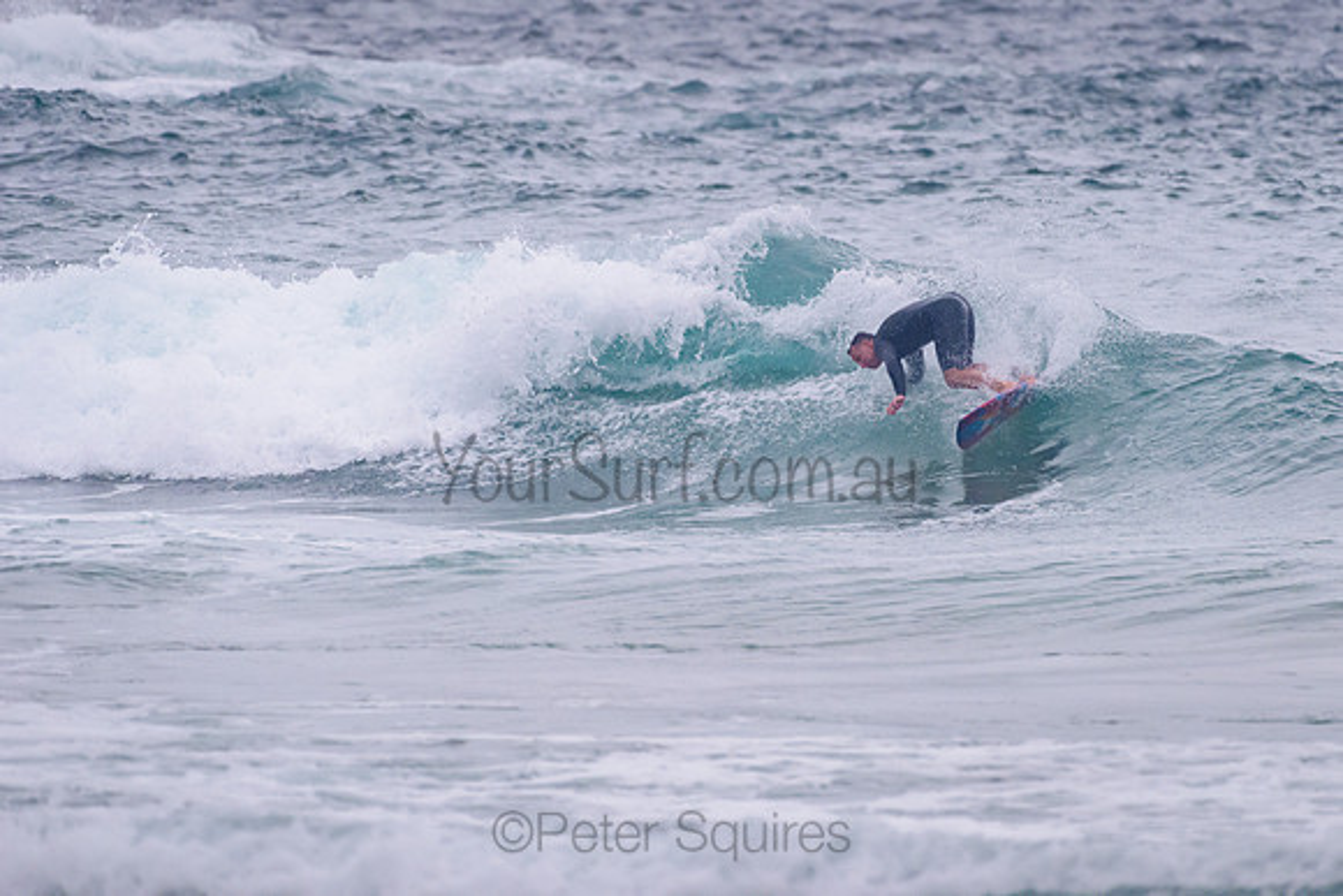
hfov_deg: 3.4
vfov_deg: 2.2
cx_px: 813
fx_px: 22870
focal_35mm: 613
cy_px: 347
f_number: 5.6
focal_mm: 500
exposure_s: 1/2000
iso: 1250
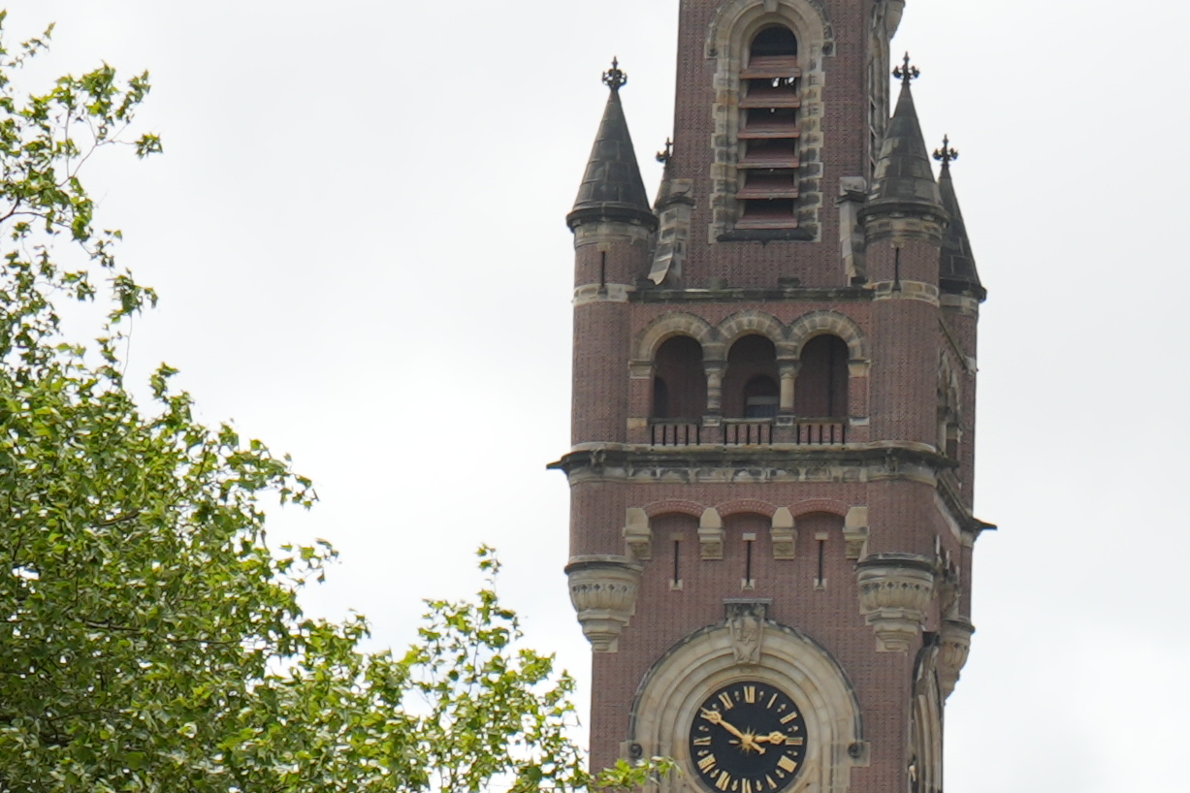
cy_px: 1534
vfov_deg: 7.5
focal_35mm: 177
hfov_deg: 11.5
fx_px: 5850
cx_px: 1085
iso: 100
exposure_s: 1/500
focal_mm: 31
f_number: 5.6
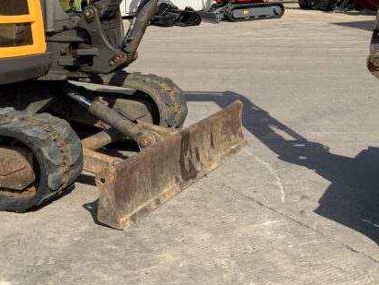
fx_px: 788
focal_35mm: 72
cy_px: -30
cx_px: 181
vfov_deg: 19.6
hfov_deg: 27.0
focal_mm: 3
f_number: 1.8
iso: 20
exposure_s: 1/2141
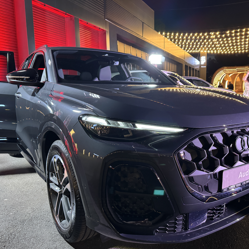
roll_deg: +0.6
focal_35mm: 29
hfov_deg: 55.0
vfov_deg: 55.6
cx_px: 156
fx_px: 236
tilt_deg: -7.5
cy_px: 125
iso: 800
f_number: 1.78
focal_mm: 6.76
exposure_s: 1/50
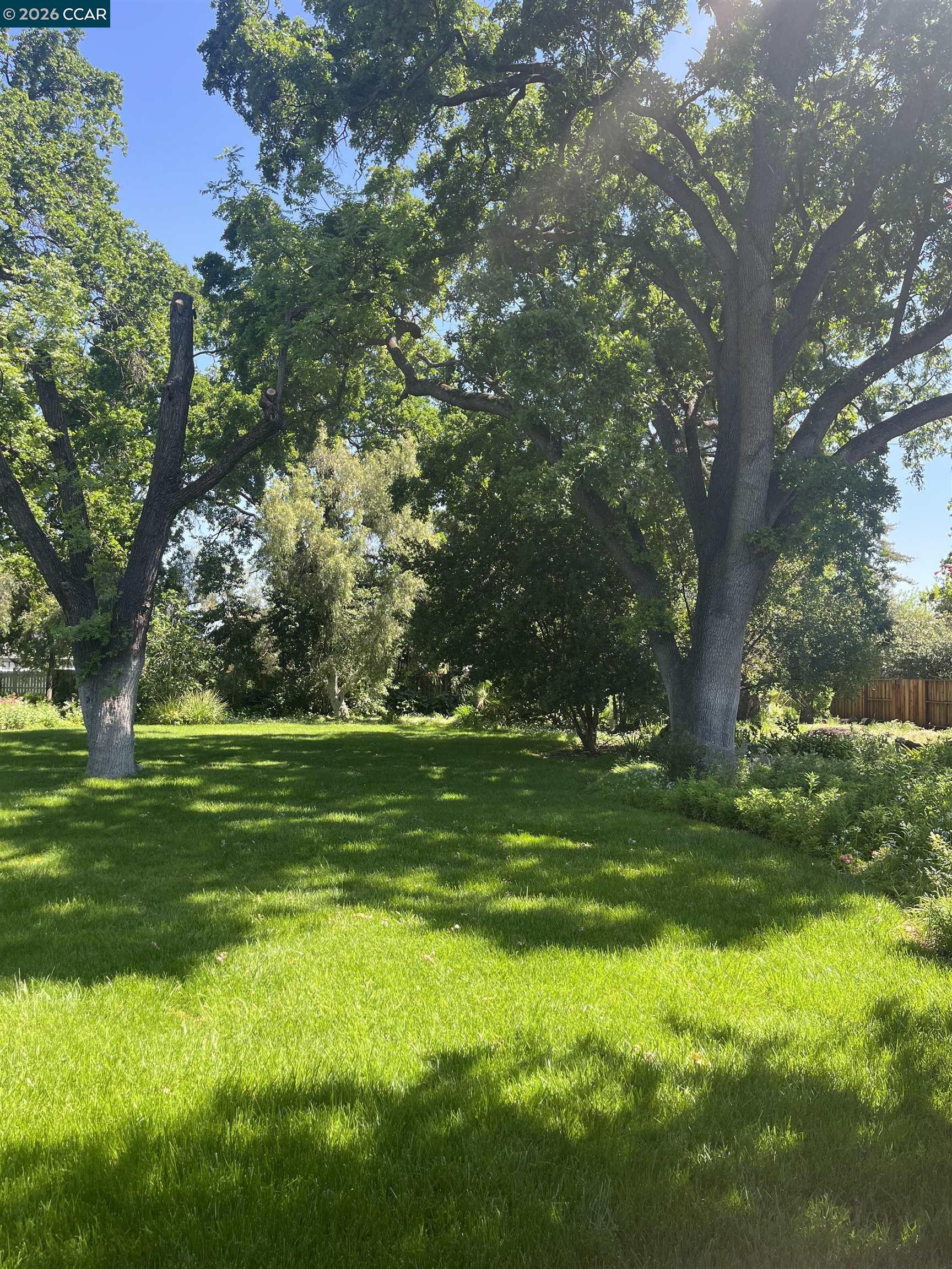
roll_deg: +0.7
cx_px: 476
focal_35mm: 26
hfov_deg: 53.1
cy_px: 634
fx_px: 953
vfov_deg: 67.3
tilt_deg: +1.6
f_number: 1.6
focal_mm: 5.1
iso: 50
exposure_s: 1/631
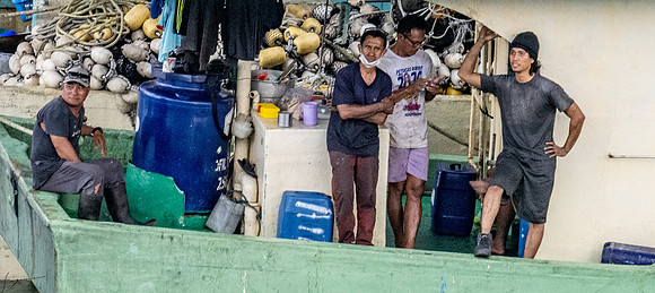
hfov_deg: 2.1
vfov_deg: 0.9
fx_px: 17964
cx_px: 481
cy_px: -120
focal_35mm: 1084
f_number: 8
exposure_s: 1/500
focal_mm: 400
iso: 2500
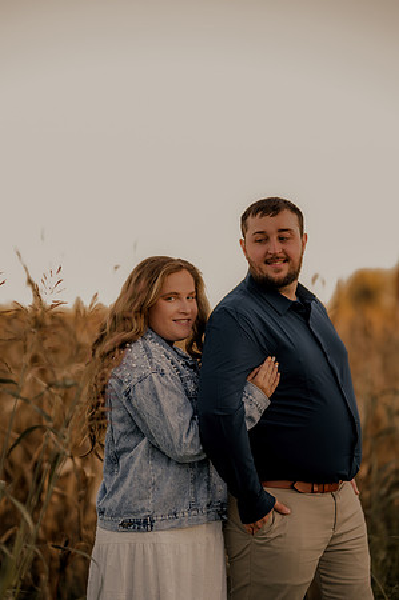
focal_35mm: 85
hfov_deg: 16.0
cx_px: 200
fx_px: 1416
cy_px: 300
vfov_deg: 23.9
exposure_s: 1/200
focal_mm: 85
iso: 50
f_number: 1.4
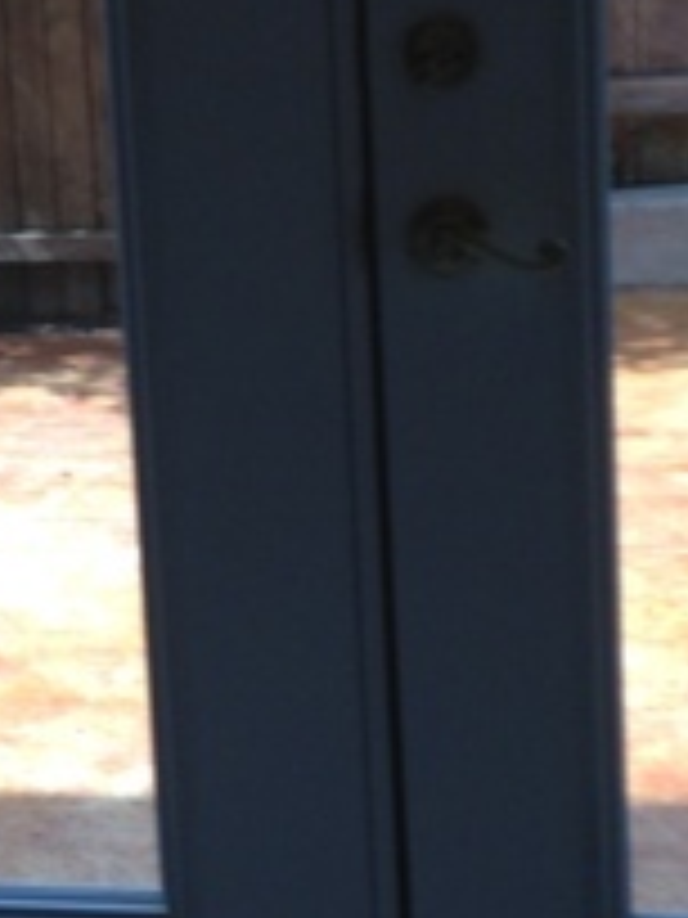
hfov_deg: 13.6
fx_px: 2862
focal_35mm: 108
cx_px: 121
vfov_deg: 18.2
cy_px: 335
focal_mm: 4.12
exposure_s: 1/294
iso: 50
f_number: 2.4
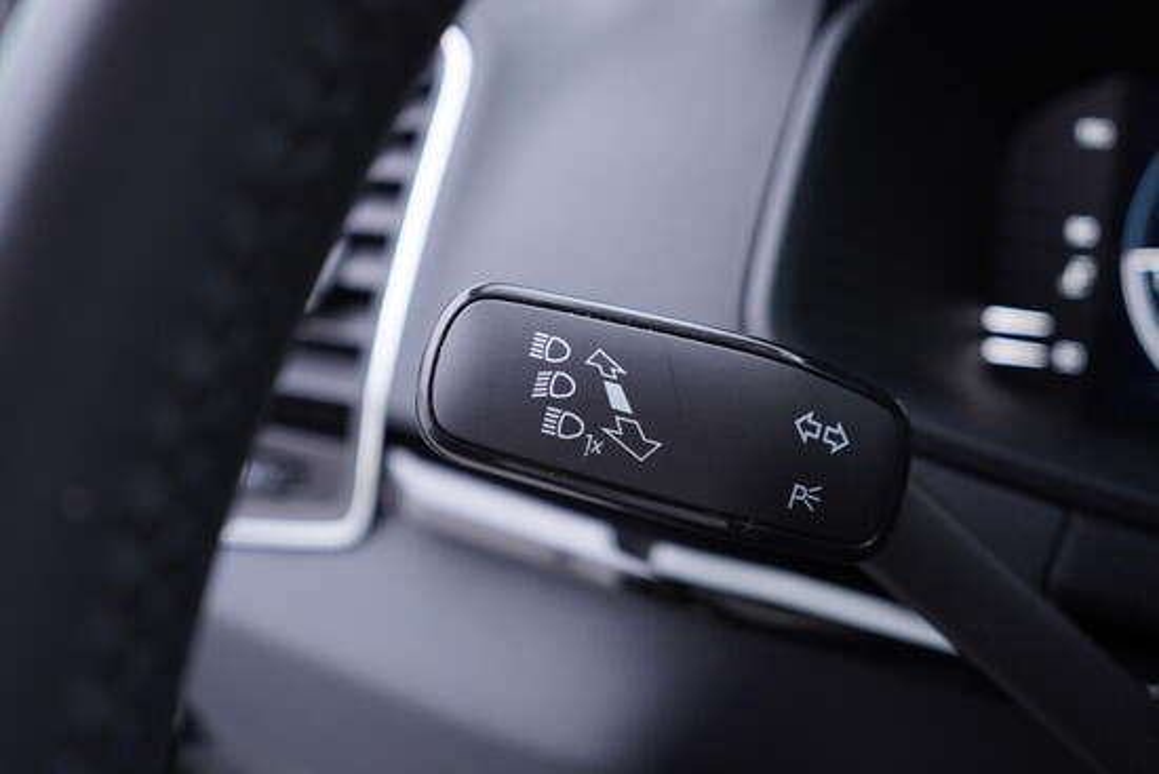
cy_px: 387
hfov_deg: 53.1
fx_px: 1159
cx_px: 580
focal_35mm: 36
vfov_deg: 36.9
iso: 200
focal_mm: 24
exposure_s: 1/40
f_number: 2.8
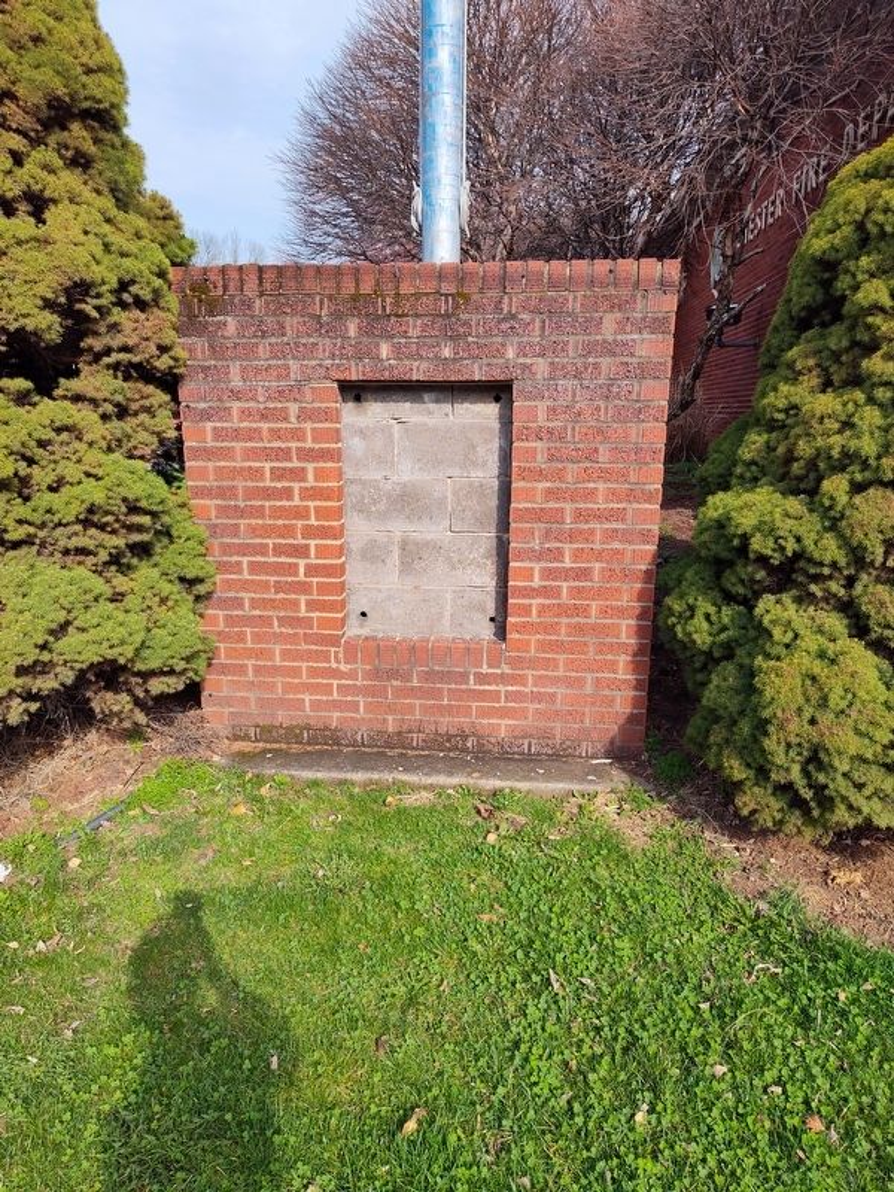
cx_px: 447
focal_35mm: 23
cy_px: 596
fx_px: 792
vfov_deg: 73.9
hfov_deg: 58.9
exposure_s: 1/899
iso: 100
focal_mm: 5.56
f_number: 1.8
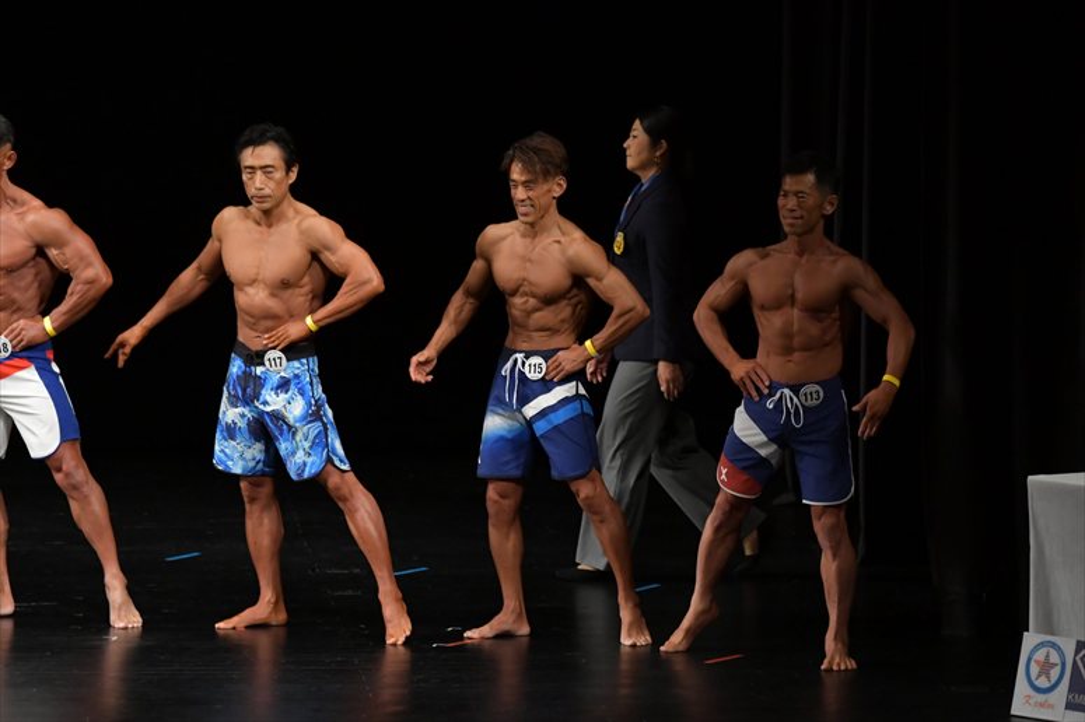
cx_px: 542
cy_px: 361
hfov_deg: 8.6
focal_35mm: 240
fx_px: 7230
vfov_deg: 5.7
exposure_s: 1/400
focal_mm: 160
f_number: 5.6
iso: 3200
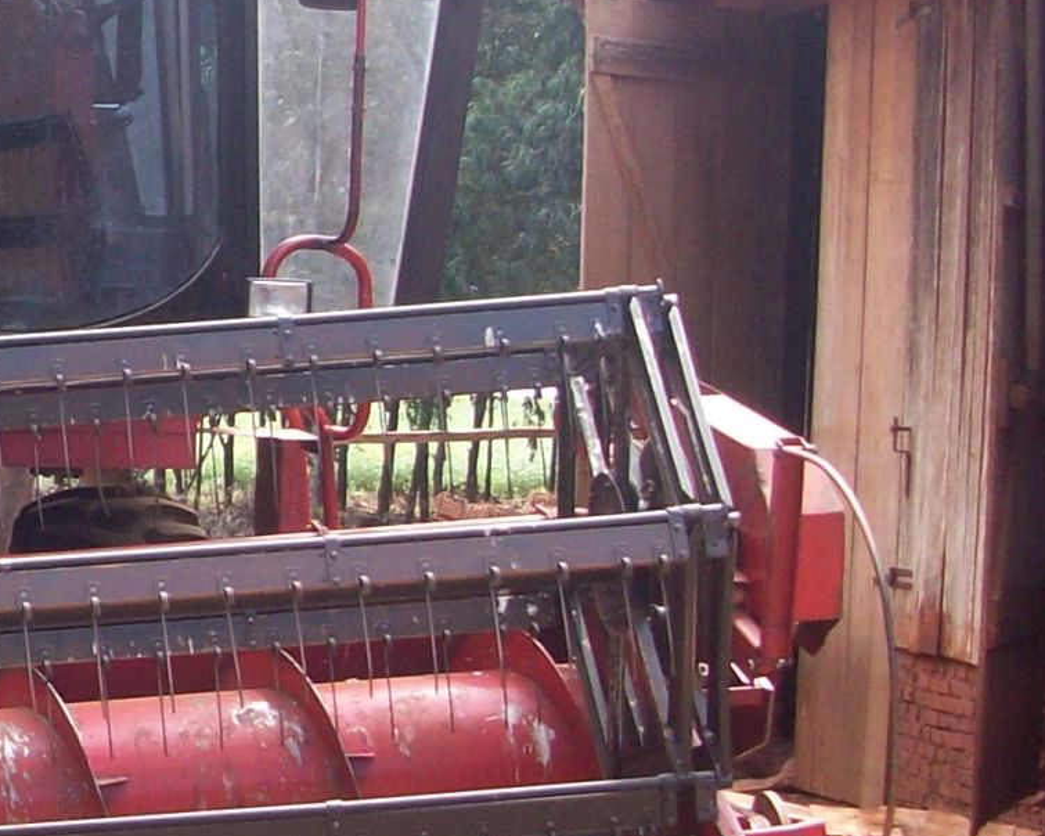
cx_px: -364
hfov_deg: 15.9
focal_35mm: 114
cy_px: 287
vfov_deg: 13.5
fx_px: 3526
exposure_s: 1/153
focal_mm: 5.7
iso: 64
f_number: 2.8
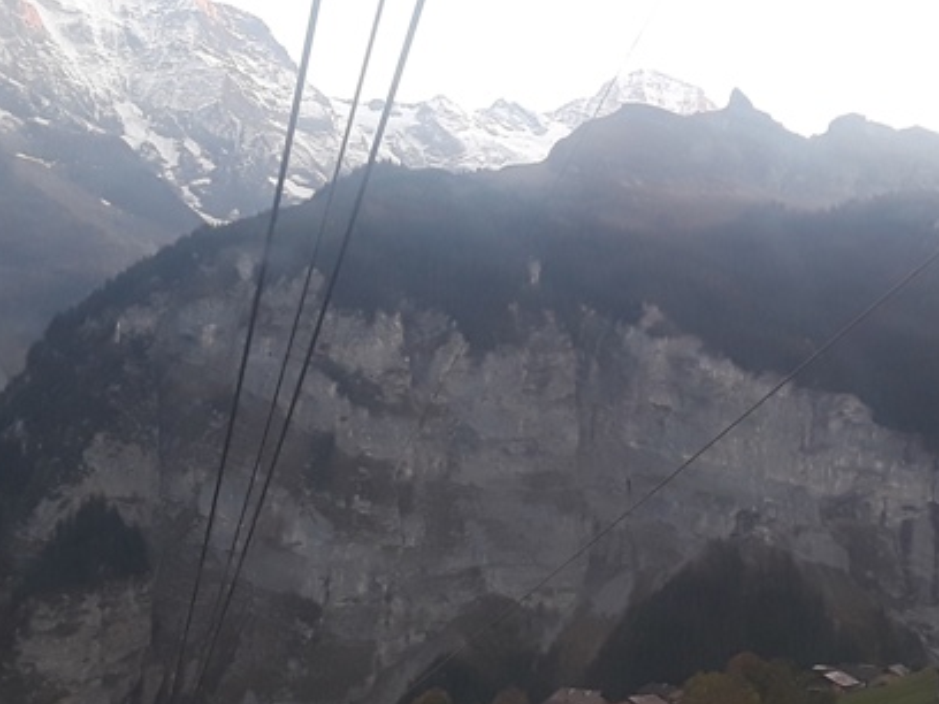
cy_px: 462
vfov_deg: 26.0
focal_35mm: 56
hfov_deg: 33.5
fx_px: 1519
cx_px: 723
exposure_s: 1/30
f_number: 1.9
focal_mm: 2.9
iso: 80
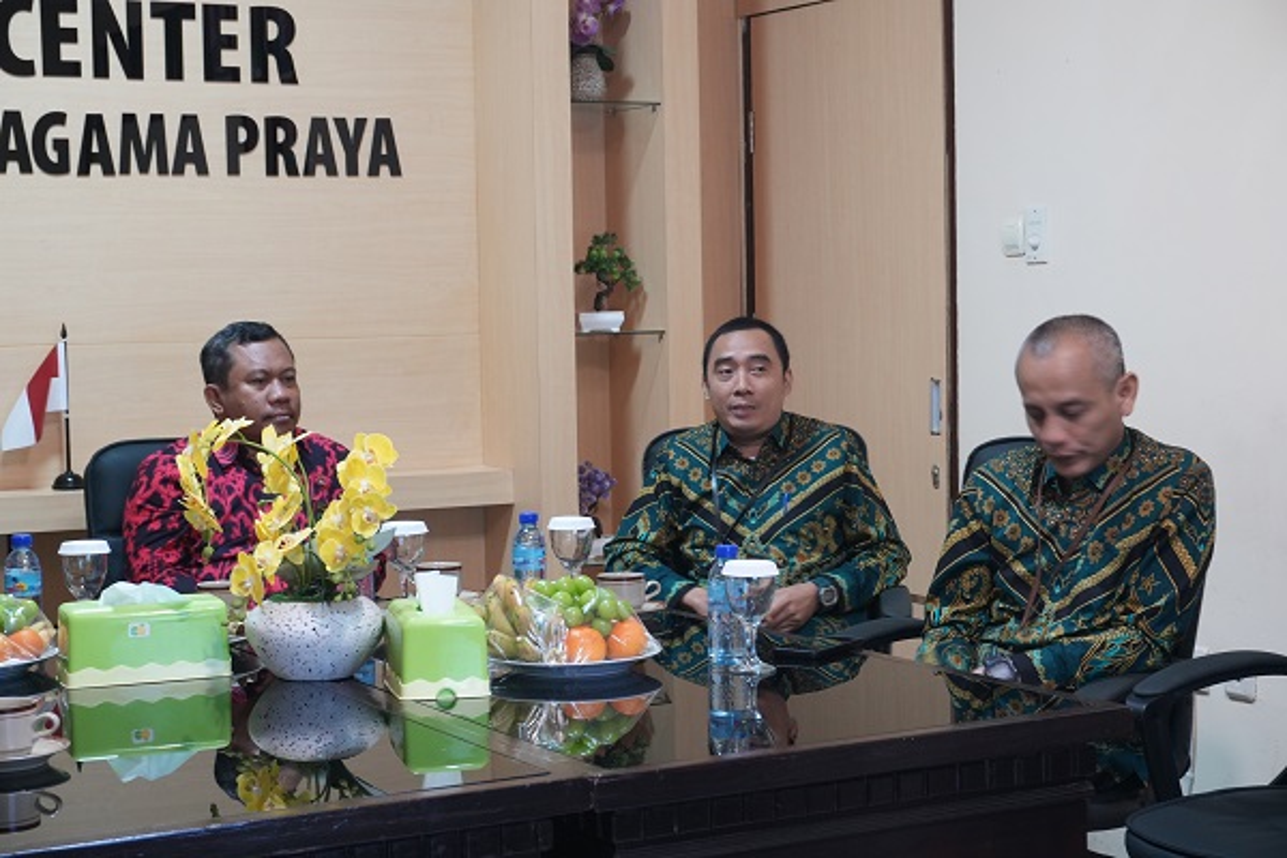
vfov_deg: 21.6
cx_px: 644
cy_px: 429
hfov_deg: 31.9
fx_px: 2252
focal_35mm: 63
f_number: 9
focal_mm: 42
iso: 1250
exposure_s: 1/5
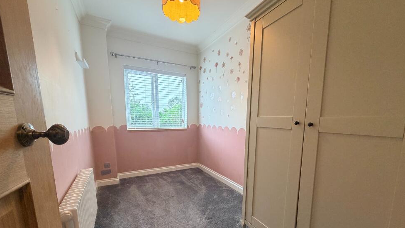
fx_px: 172
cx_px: 210
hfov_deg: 99.3
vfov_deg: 66.1
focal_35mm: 16
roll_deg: +0.0
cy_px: 142
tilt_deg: -8.3
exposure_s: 1/50
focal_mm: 2.22
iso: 200
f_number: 2.2
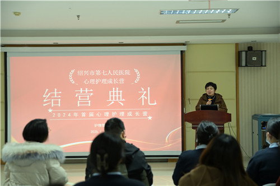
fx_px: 404
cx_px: 140
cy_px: 93
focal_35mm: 52
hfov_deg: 38.2
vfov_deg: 25.9
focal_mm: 52
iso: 1600
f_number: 2.8
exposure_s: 1/125
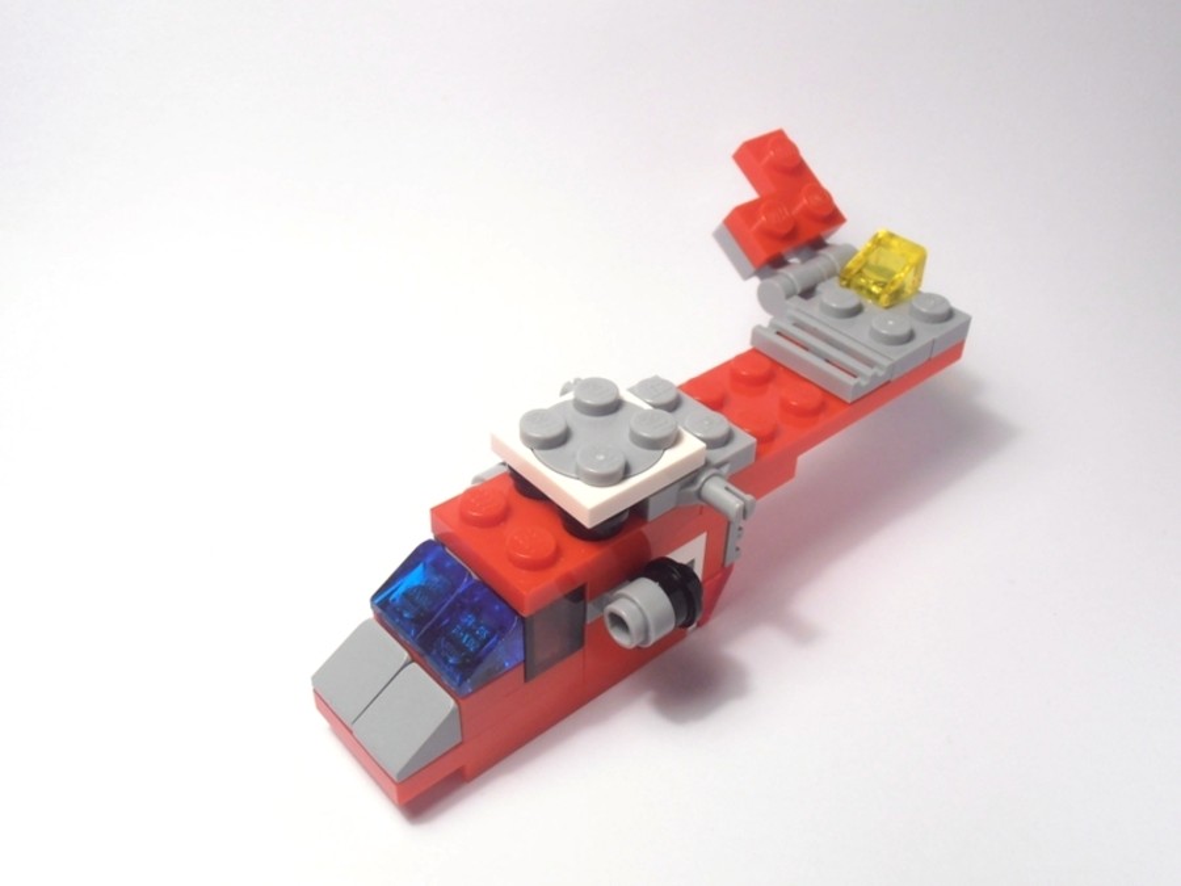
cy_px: 443
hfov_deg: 50.1
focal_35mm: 37
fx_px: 1262
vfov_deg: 38.7
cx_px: 590
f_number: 3.9
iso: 80
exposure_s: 1/60
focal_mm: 6.61
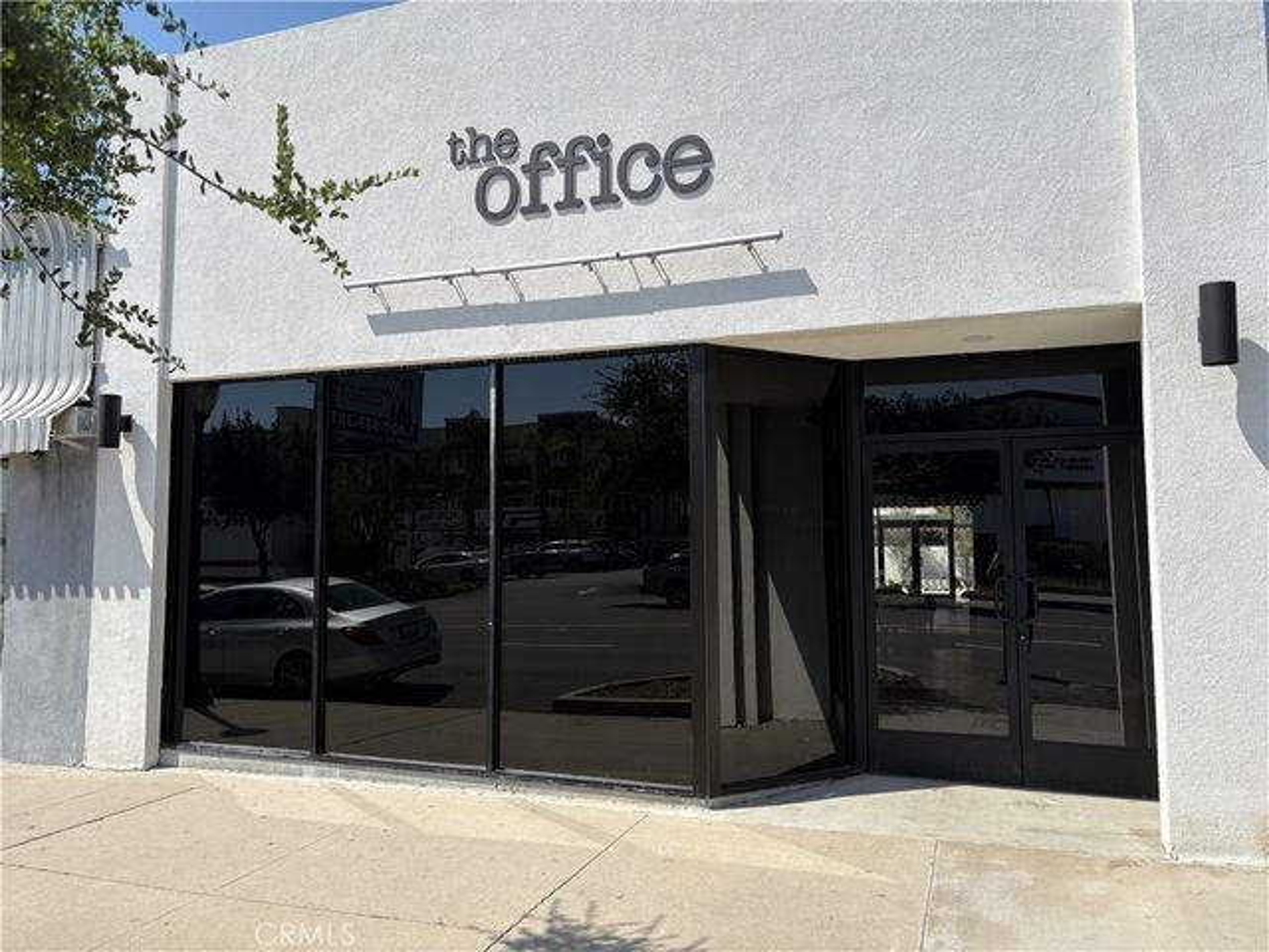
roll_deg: +0.4
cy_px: 476
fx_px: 953
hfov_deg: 67.3
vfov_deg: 53.1
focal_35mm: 26
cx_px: 634
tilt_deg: +5.0
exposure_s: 1/3623
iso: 50
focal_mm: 5.96
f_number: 1.6
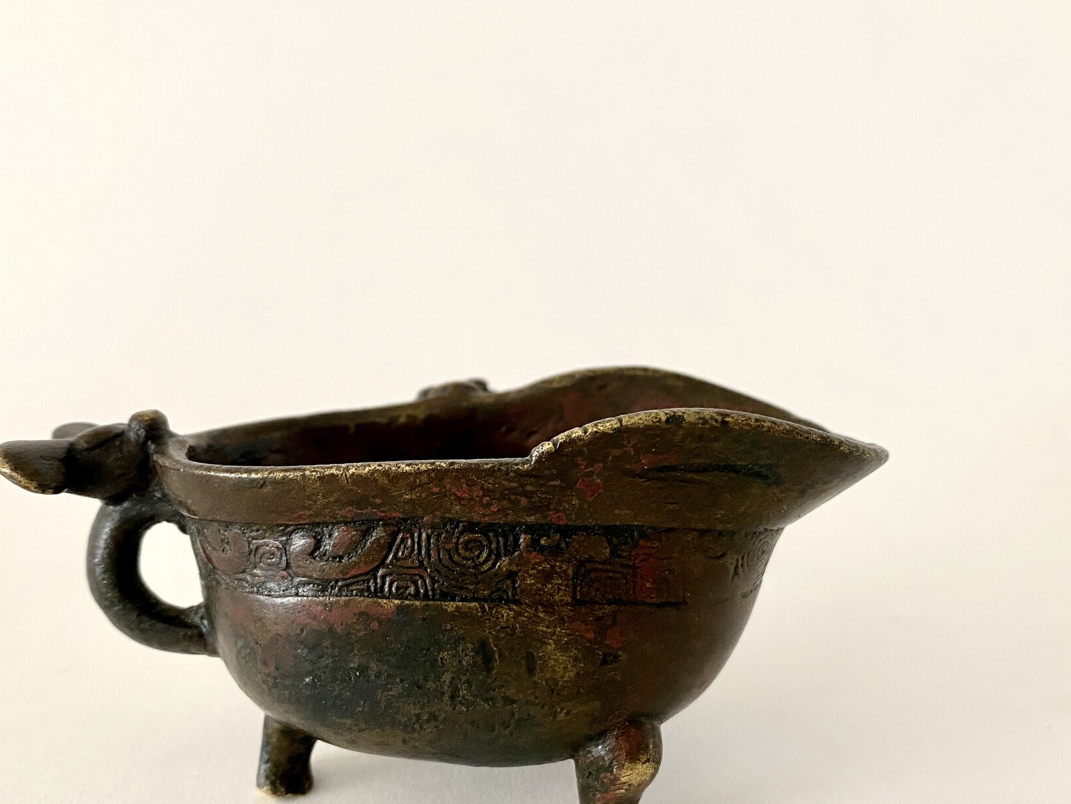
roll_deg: +0.4
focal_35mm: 32
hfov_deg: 56.7
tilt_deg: -12.6
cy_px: 462
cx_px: 482
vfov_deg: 44.0
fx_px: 990
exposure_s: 1/60
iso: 160
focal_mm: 4.25
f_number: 1.8
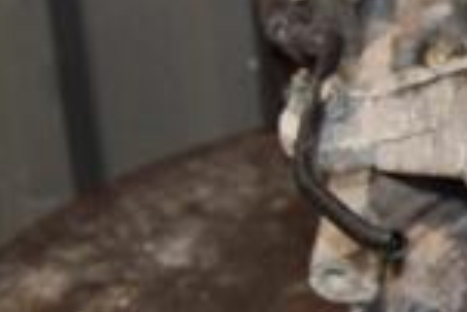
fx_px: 1857
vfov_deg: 9.6
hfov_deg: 13.9
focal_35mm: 143
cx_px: 572
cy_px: 90
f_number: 5
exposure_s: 1/60
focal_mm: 24
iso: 800
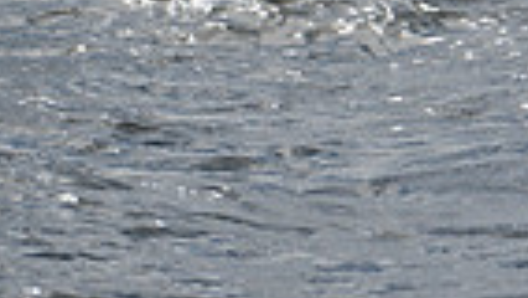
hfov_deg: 5.1
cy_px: -738
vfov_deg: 2.8
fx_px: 5868
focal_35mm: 419
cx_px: 136
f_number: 11
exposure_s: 1/1000
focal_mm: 98
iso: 250
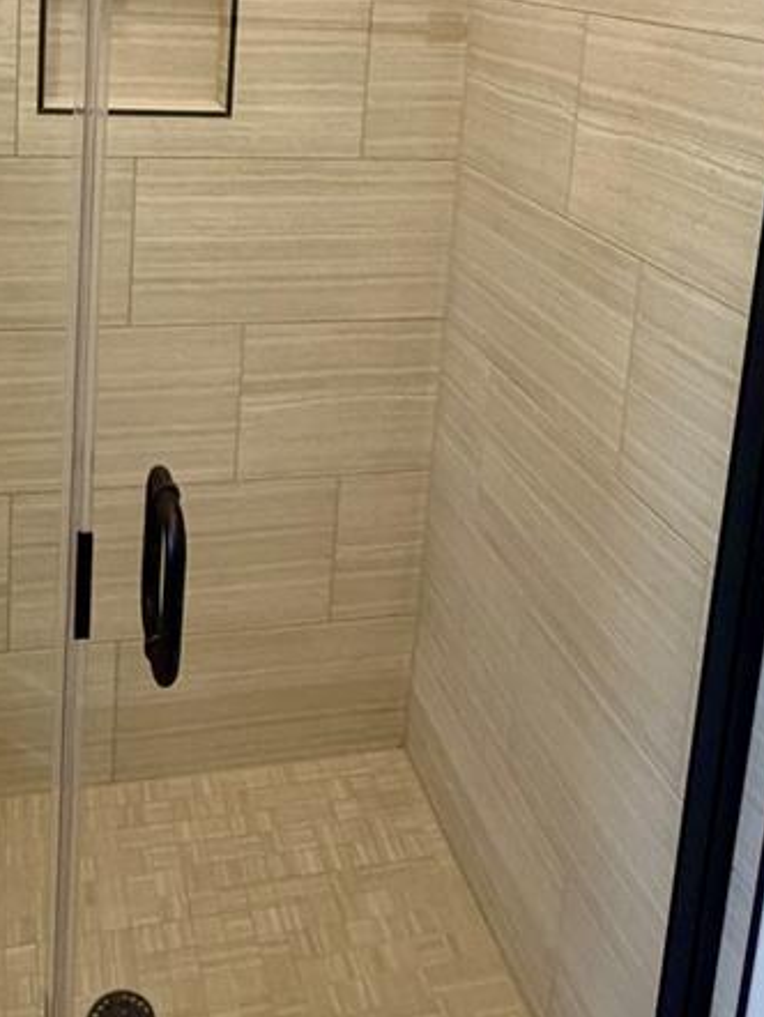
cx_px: 251
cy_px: 120
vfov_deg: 44.9
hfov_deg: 37.3
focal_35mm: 38
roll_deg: -3.2
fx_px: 1117
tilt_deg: -9.5
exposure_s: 1/120
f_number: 2.2
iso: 320
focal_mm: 2.22
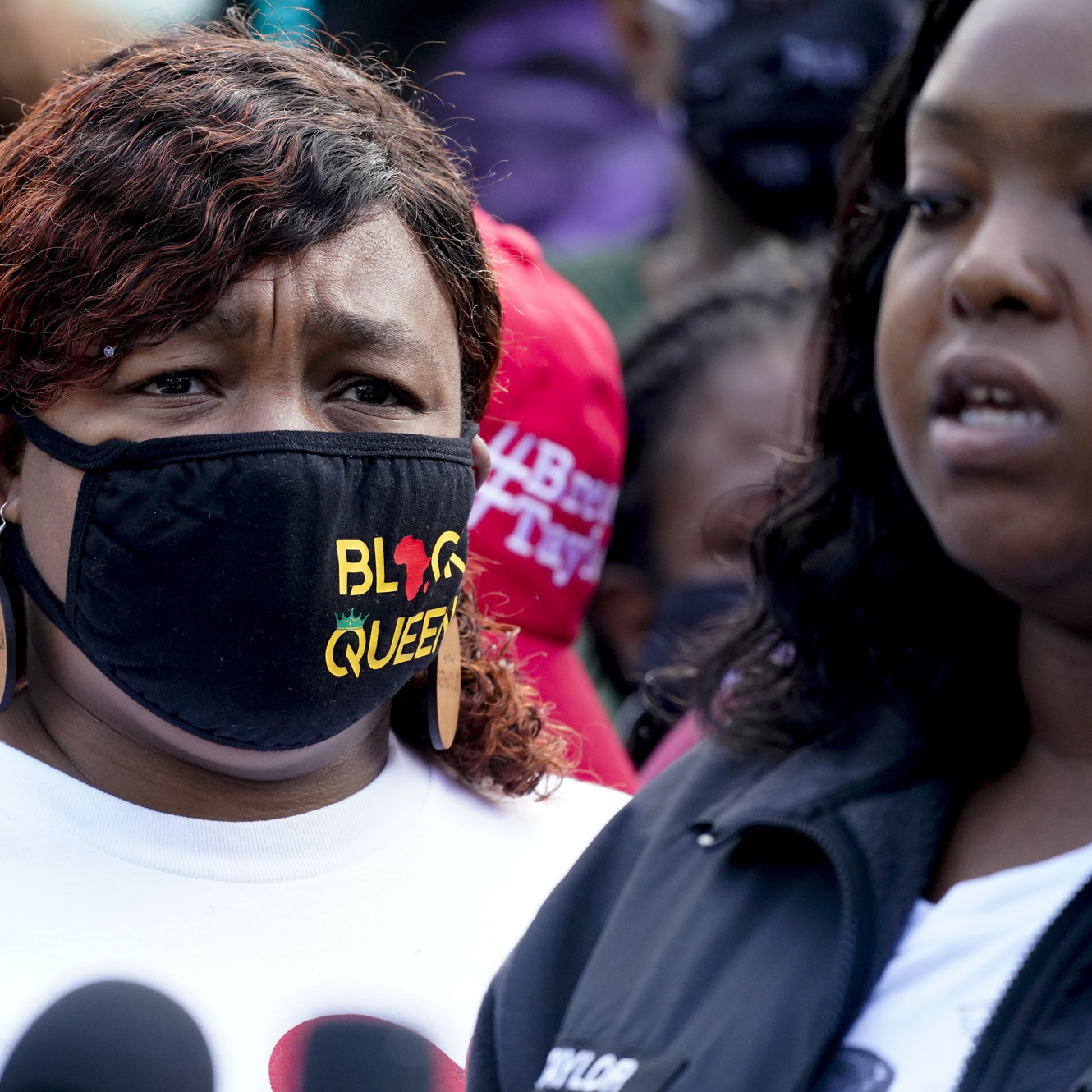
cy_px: 546
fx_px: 18238
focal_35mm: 511
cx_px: 313
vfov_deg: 3.4
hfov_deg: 3.4
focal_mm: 400
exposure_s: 1/1000
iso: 2500
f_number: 5.6
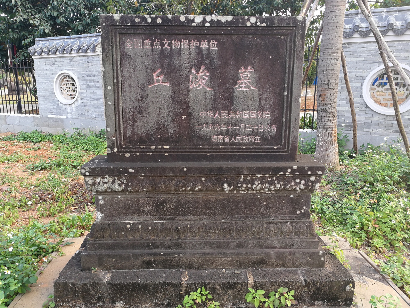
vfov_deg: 51.4
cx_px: 205
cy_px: 154
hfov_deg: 65.3
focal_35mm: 27
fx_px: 320
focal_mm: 3.95
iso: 64
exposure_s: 1/50
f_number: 2.2
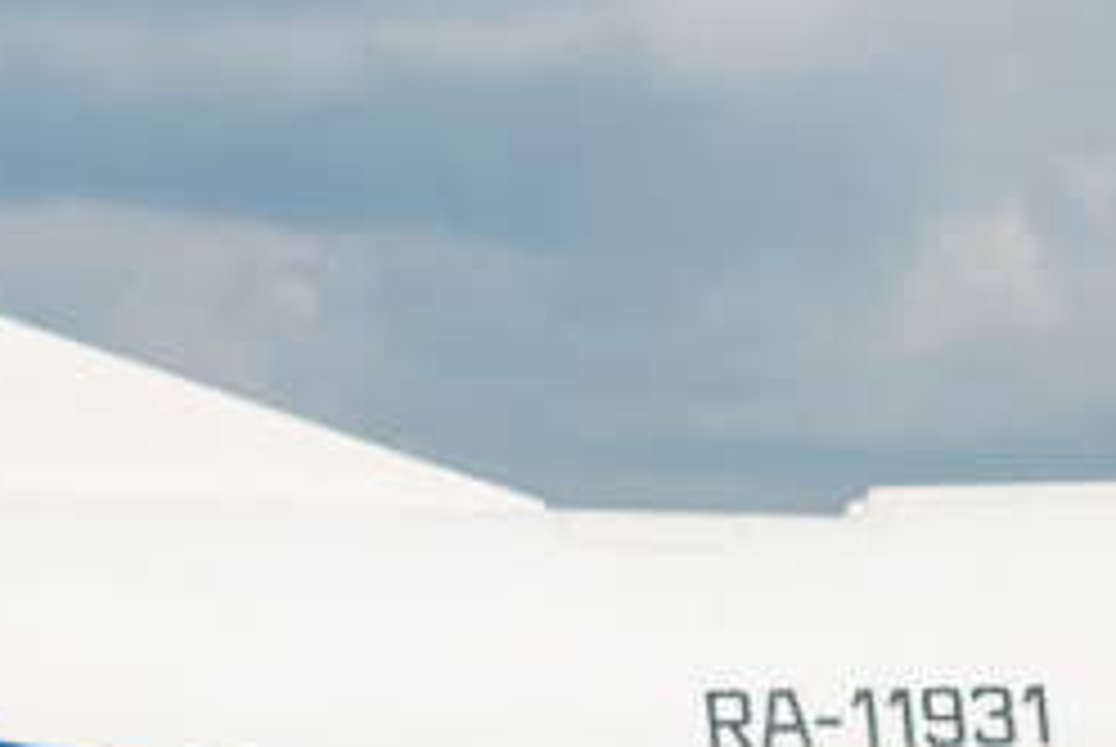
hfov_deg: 7.4
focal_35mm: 264
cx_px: 2358
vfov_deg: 5.1
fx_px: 8194
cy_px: 1566
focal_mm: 48
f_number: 7.1
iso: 200
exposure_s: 1/800
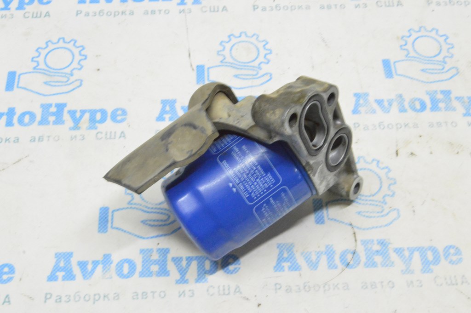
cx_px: 236
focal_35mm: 51
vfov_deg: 26.4
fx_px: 667
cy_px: 156
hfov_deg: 38.9
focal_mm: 34
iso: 6400
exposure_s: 1/15
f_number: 20
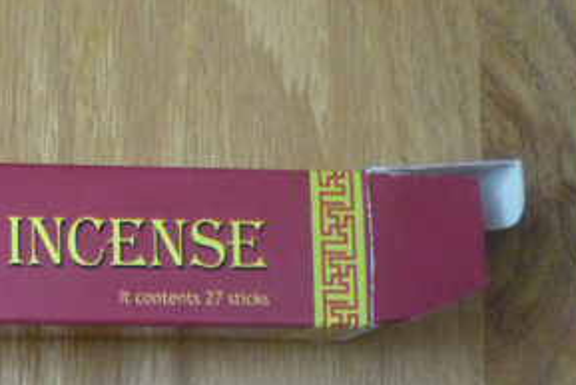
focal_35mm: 89
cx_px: -149
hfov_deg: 21.0
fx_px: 1425
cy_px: 460
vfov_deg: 14.9
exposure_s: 1/20
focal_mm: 5.5
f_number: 2.8
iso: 400
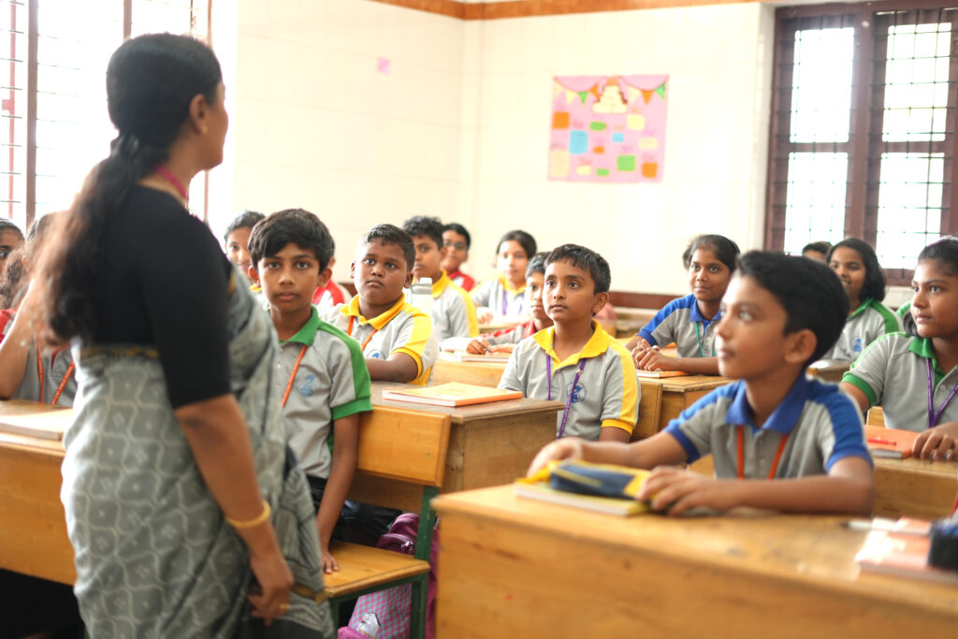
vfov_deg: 27.0
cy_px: 320
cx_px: 479
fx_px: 1331
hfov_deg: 39.6
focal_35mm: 50
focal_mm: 50
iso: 500
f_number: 1.8
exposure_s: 1/125
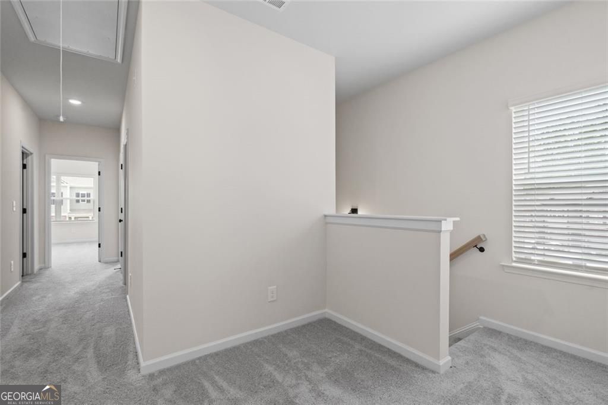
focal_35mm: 16
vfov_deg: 73.7
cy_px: 202
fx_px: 270
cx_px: 304
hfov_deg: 96.8
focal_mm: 16
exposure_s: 1/25
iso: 1250
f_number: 6.3
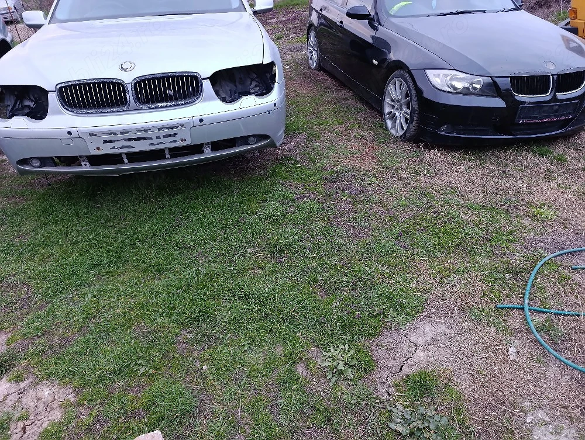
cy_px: 220
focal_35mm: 23
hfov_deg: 73.8
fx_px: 389
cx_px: 292
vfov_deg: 59.0
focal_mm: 6.14
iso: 640
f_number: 1.6
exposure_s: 1/101
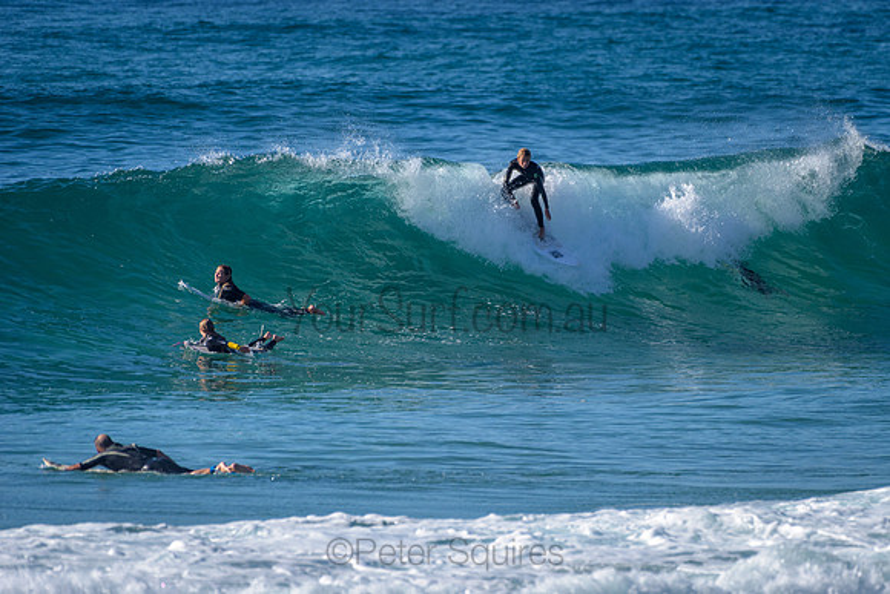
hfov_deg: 3.4
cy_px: 243
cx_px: 545
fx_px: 15153
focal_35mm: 613
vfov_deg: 2.2
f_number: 5.6
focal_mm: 500
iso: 180
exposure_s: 1/2000
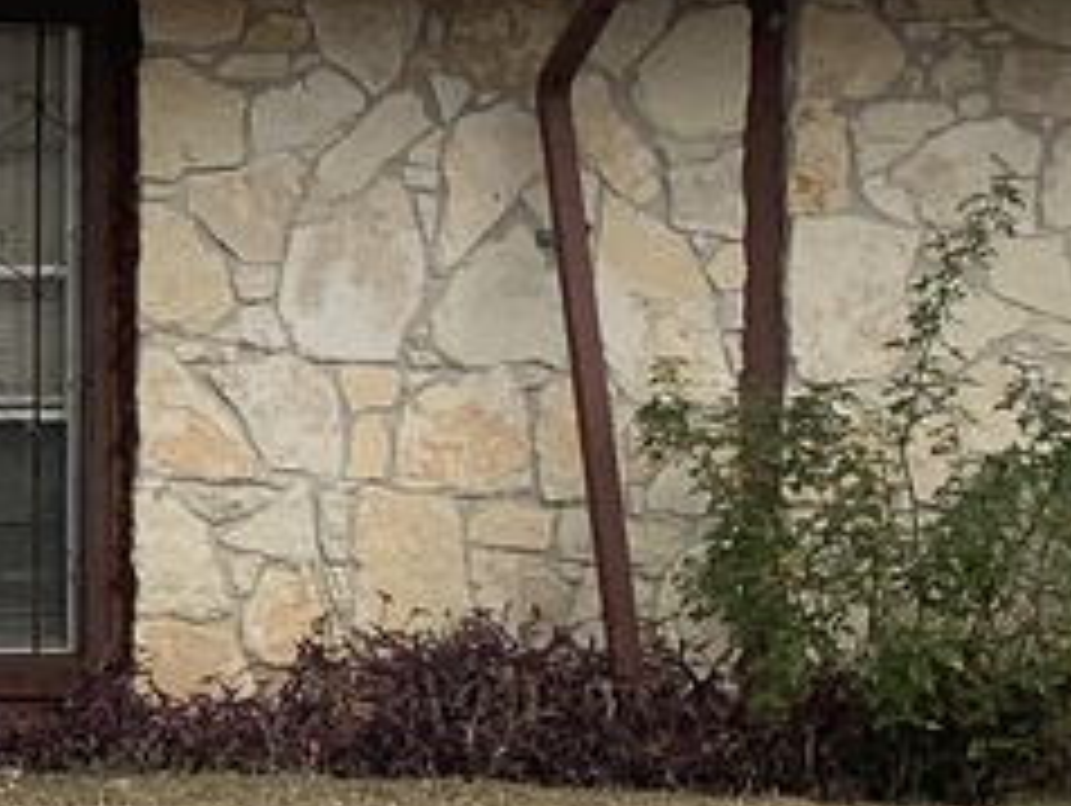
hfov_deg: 11.0
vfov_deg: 9.5
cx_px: -1336
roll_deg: +0.0
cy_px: 423
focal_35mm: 157
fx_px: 4862
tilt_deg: +0.6
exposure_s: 1/2364
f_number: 1.8
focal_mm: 4.25
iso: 25
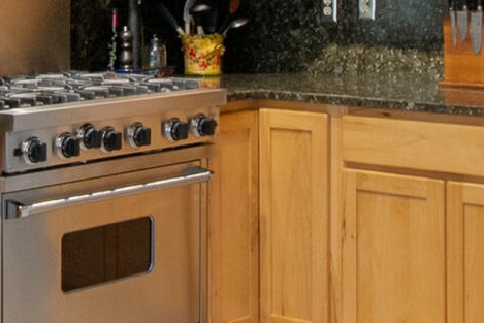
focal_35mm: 96
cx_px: 85
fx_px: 1291
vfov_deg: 13.8
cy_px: -74
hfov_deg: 20.9
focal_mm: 10
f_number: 14
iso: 800
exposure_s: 1/2.5
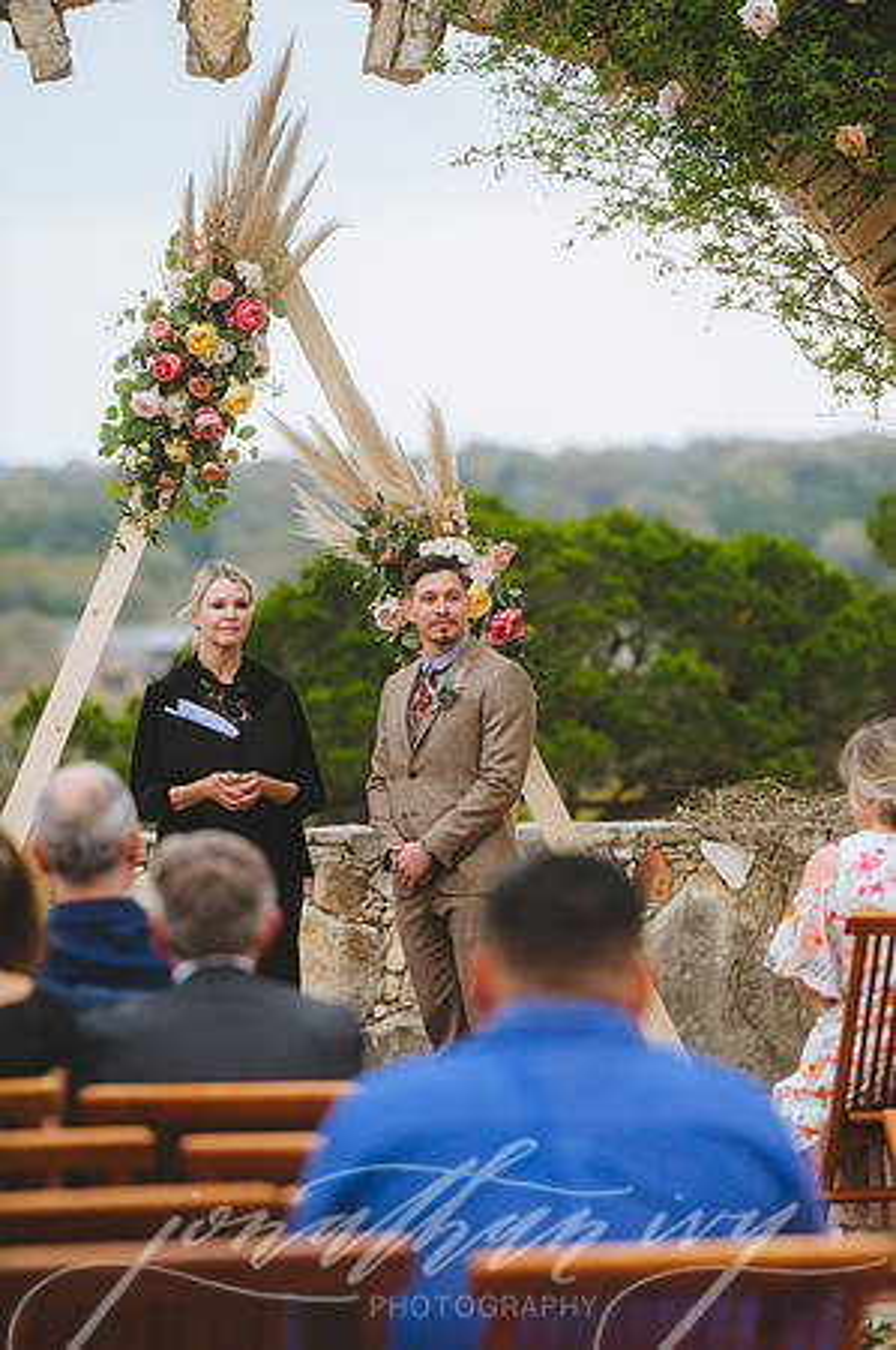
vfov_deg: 10.3
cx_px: 448
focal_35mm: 200
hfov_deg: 6.9
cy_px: 675
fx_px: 7483
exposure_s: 1/640
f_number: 2.8
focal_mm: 200
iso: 500
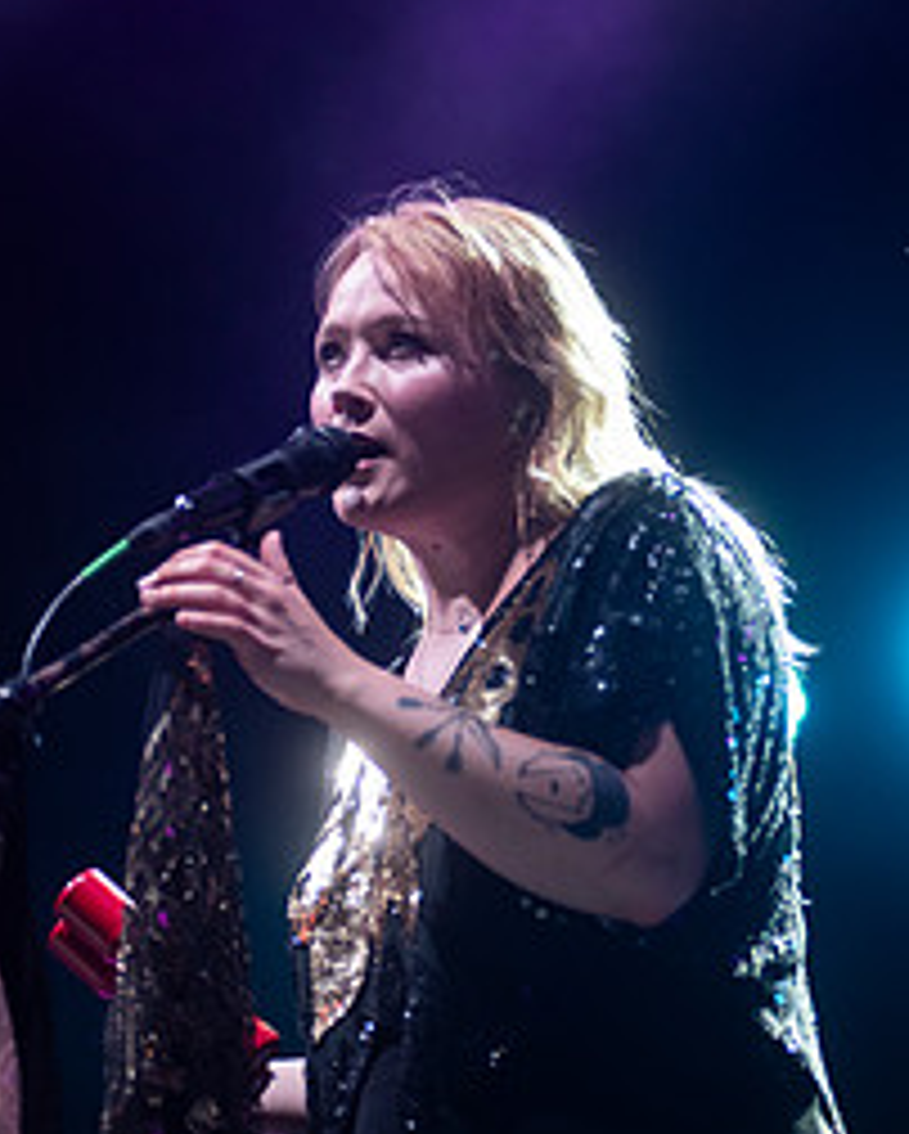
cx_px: 450
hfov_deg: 9.7
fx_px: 5340
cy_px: 594
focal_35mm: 159
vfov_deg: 12.1
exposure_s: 1/400
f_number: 3.2
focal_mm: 95
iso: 2500
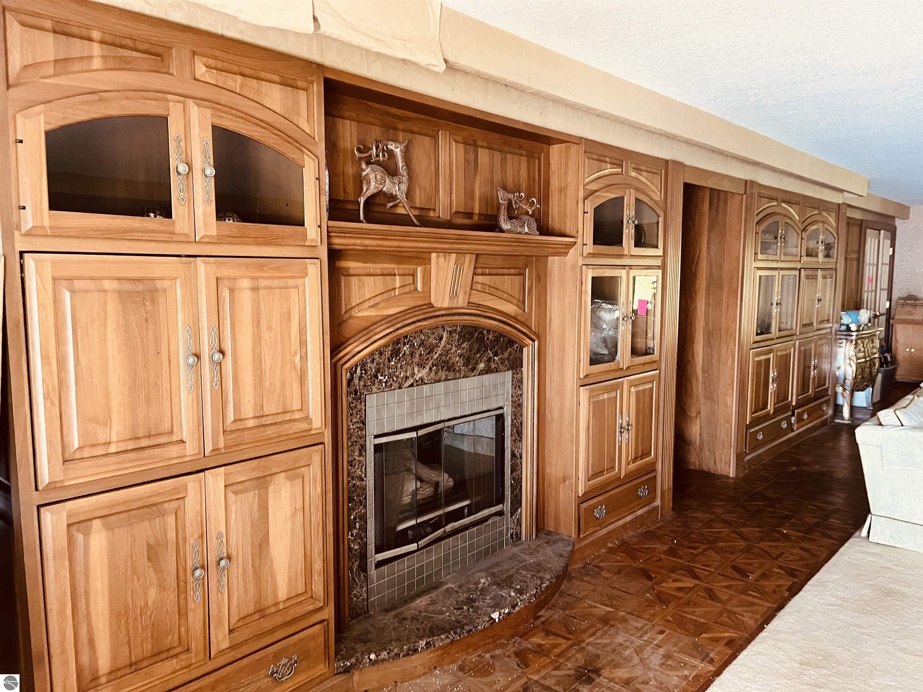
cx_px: 462
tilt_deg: -5.8
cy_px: 346
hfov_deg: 67.3
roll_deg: +0.1
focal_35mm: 26
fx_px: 693
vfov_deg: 53.1
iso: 500
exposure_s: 1/49
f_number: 1.6
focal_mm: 5.1
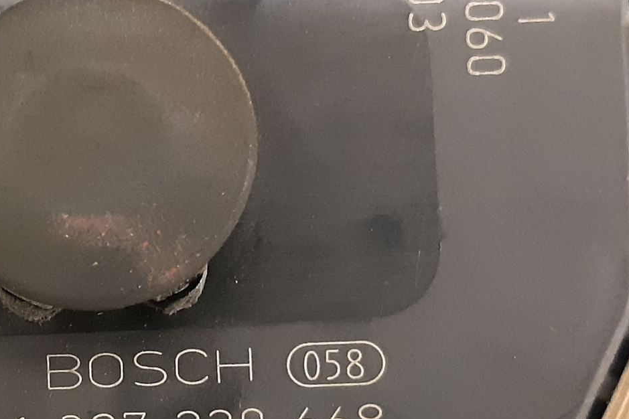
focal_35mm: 59
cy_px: 315
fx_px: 1031
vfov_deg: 22.8
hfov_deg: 32.6
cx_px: 88
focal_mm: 3.93
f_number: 1.7
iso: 640
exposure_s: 1/20
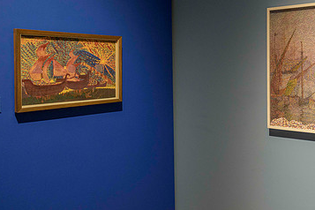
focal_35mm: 39
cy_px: 79
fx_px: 341
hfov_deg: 46.9
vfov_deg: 34.0
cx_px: 251
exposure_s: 1/50
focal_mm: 24
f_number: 2.8
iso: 1250
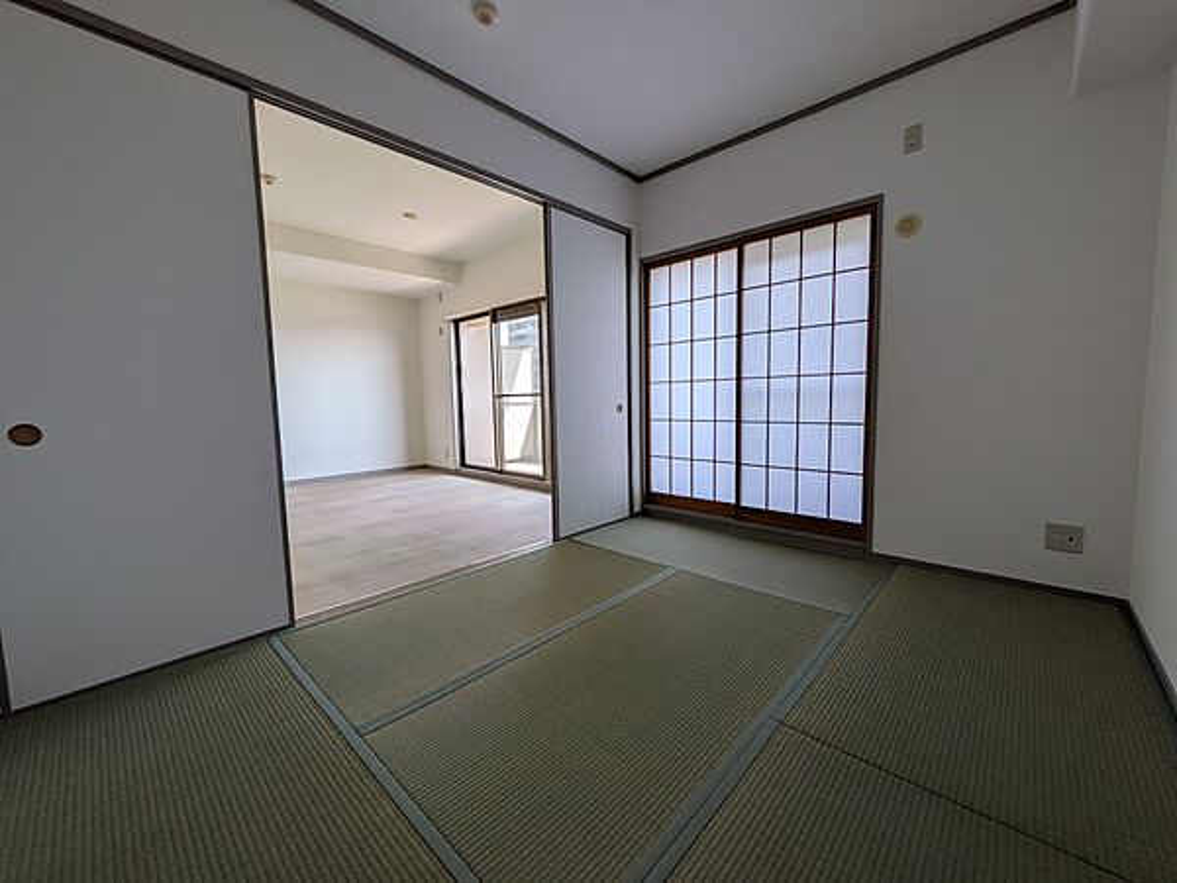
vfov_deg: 85.7
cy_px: 442
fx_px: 476
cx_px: 588
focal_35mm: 14
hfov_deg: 102.1
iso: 52
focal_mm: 1.83
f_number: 2.2
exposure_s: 1/209
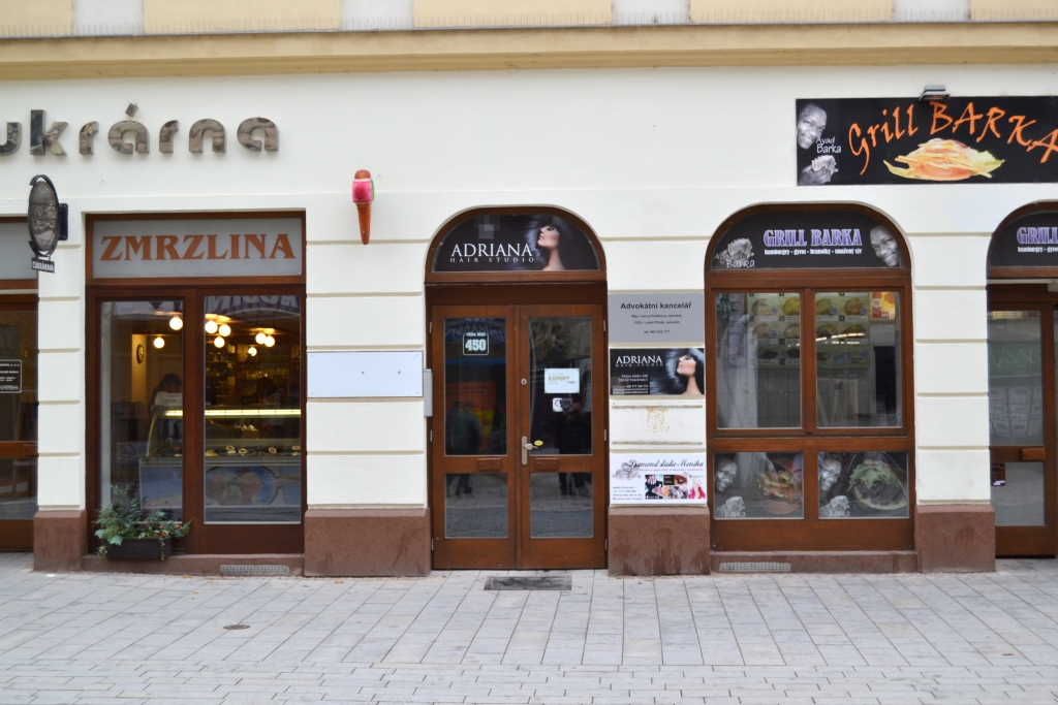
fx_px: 1411
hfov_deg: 41.1
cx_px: 529
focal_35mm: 48
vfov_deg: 28.1
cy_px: 352
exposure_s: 1/125
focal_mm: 32
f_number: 5.6
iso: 250
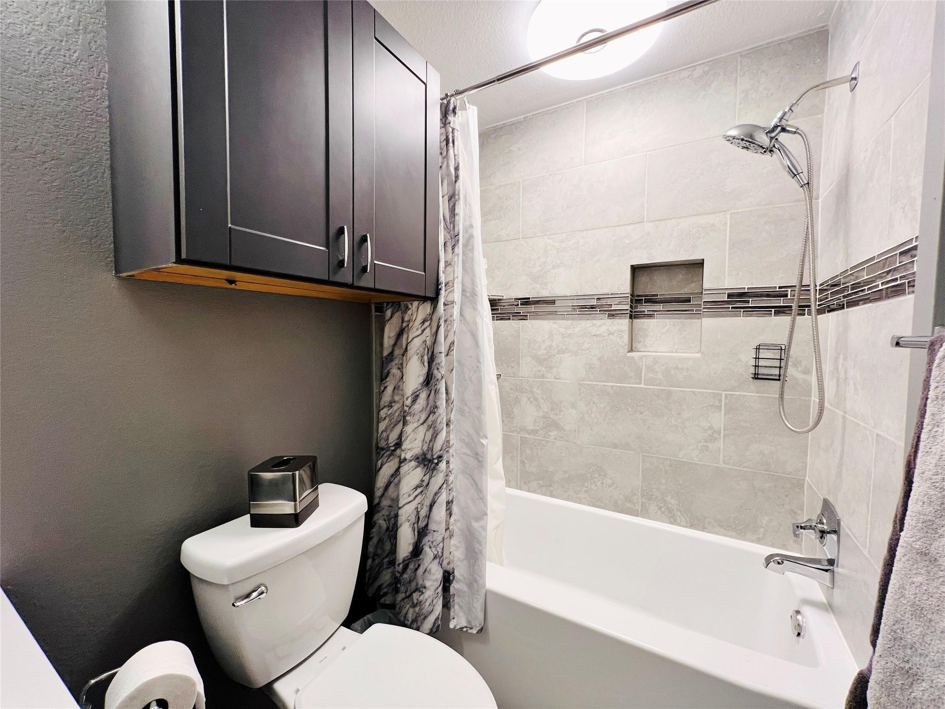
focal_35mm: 13
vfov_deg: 89.9
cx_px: 472
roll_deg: -0.4
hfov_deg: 106.2
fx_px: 355
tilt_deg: -3.4
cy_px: 354
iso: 125
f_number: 1.8
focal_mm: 1.57
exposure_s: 1/60
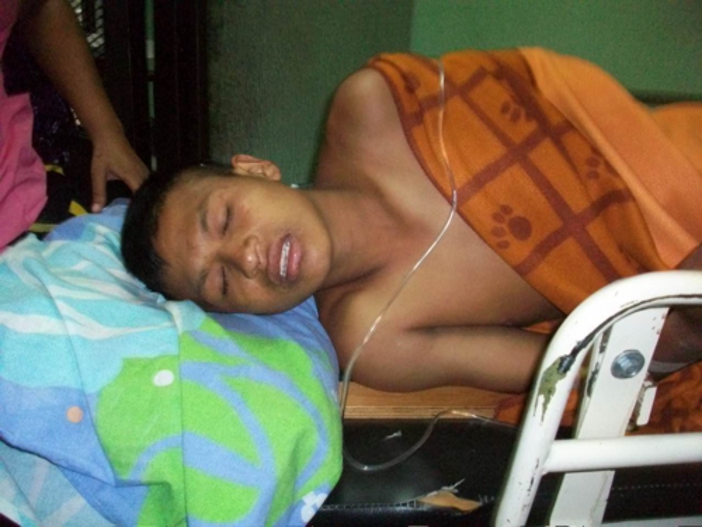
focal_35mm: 32
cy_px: 264
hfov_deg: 56.8
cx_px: 351
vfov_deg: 44.2
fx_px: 649
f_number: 2.8
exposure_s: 1/60
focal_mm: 5.7
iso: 400
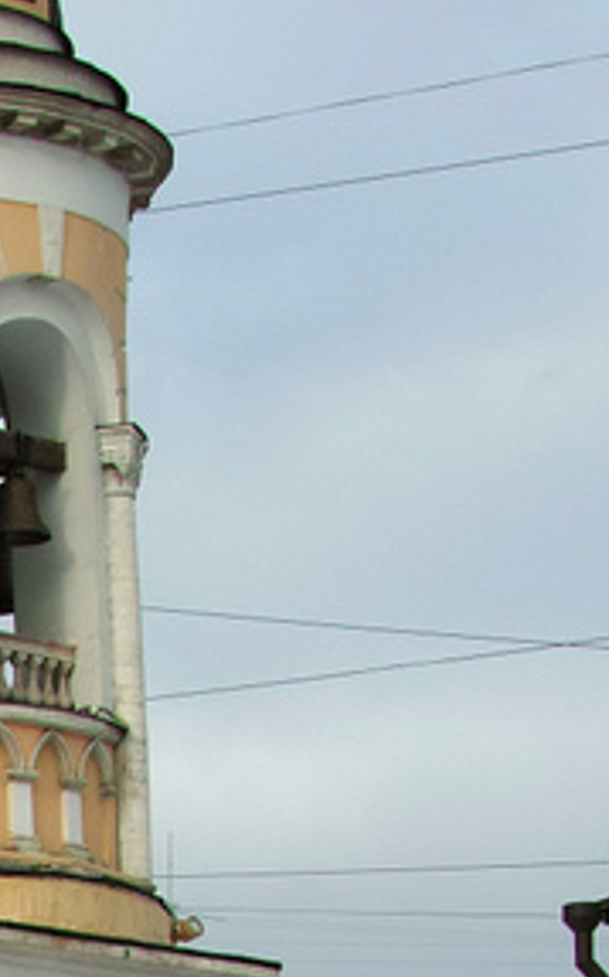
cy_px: 1780
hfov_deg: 4.9
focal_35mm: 262
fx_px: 6968
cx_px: -772
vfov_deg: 7.8
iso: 100
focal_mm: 31
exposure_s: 1/200
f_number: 8
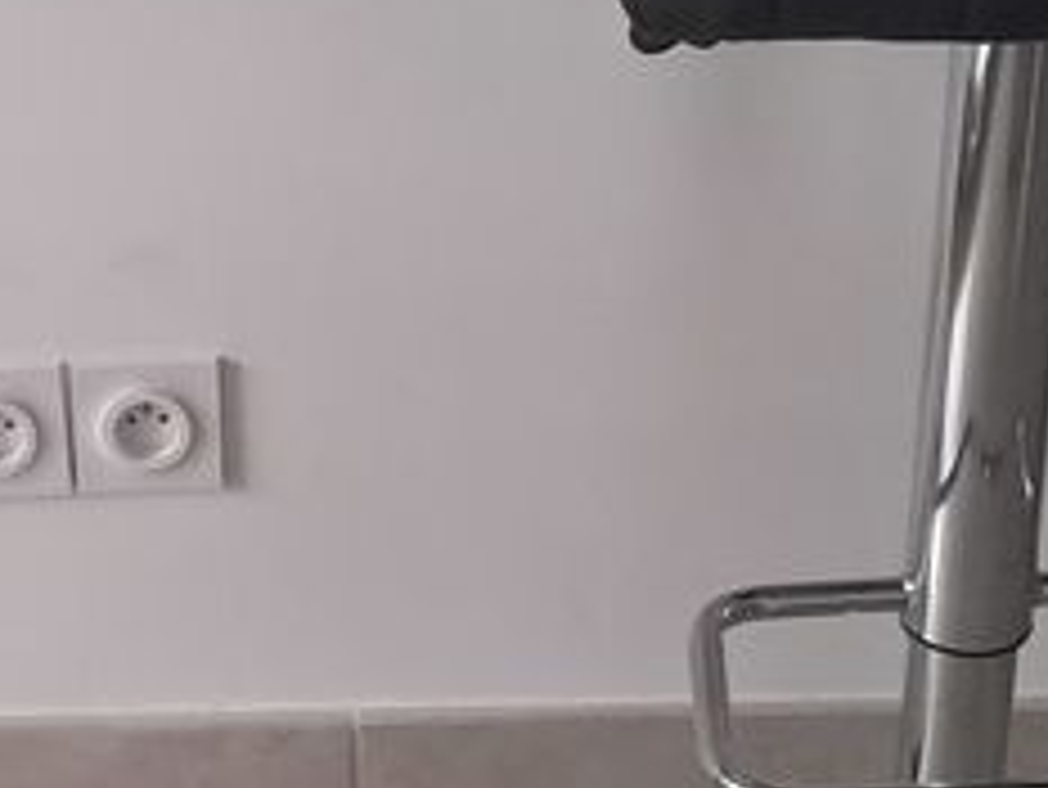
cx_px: 90
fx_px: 3514
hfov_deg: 16.7
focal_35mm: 116
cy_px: 329
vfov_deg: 12.8
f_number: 1.8
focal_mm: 4
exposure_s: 1/33
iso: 500
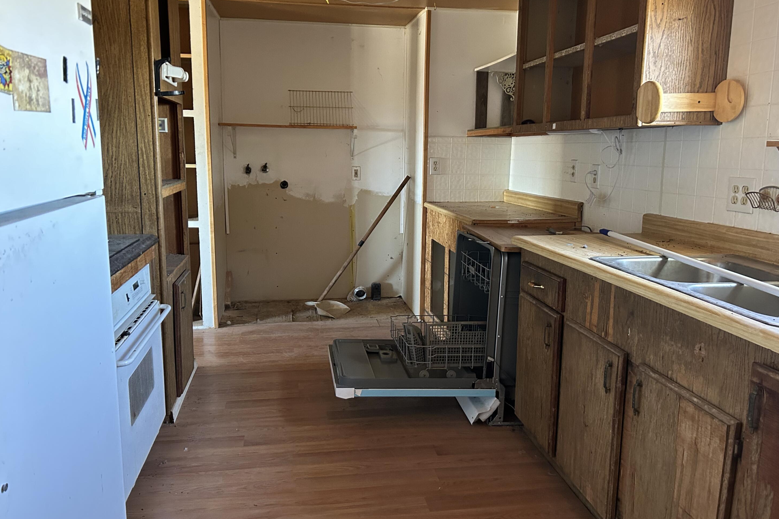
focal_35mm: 28
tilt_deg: -9.2
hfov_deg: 65.5
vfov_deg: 46.4
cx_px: 385
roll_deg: -0.5
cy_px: 257
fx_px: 606
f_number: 1.5
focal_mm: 5.7
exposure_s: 1/56
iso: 500
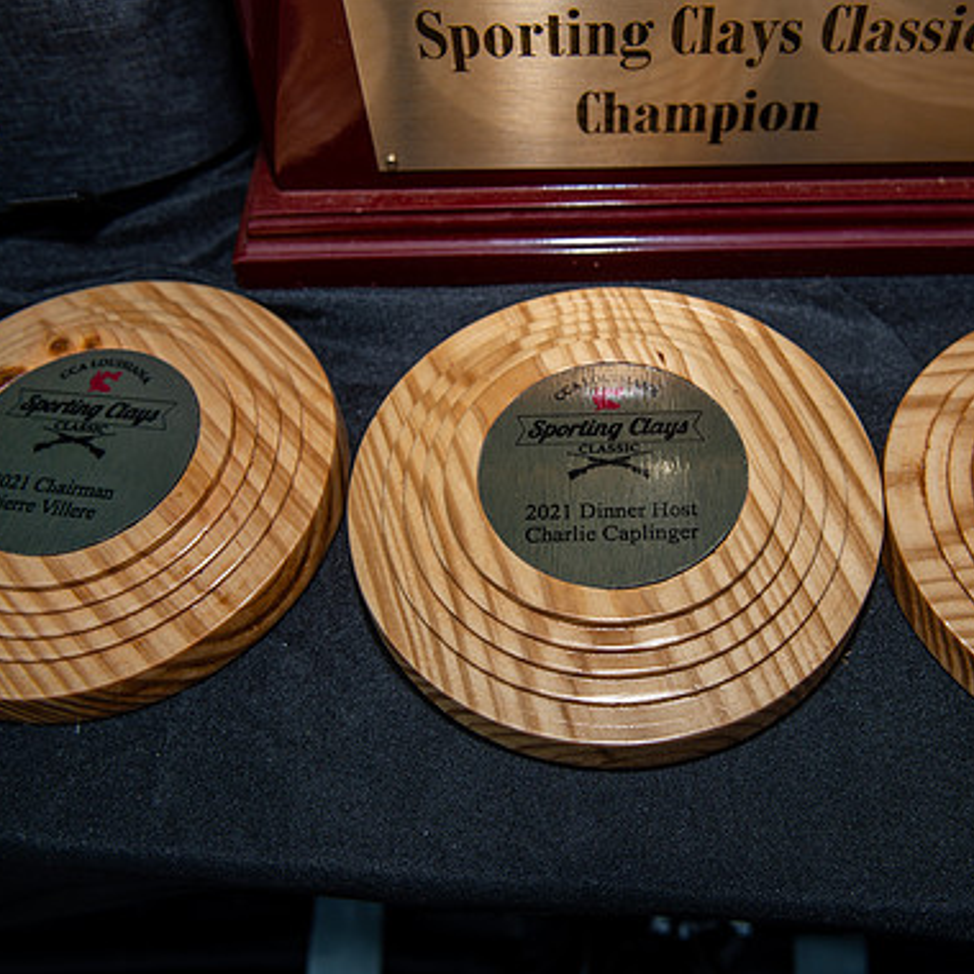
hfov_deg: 47.0
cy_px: 492
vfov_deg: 47.2
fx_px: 1114
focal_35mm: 35
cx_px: 582
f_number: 5.6
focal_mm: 27
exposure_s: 1/400
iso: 160
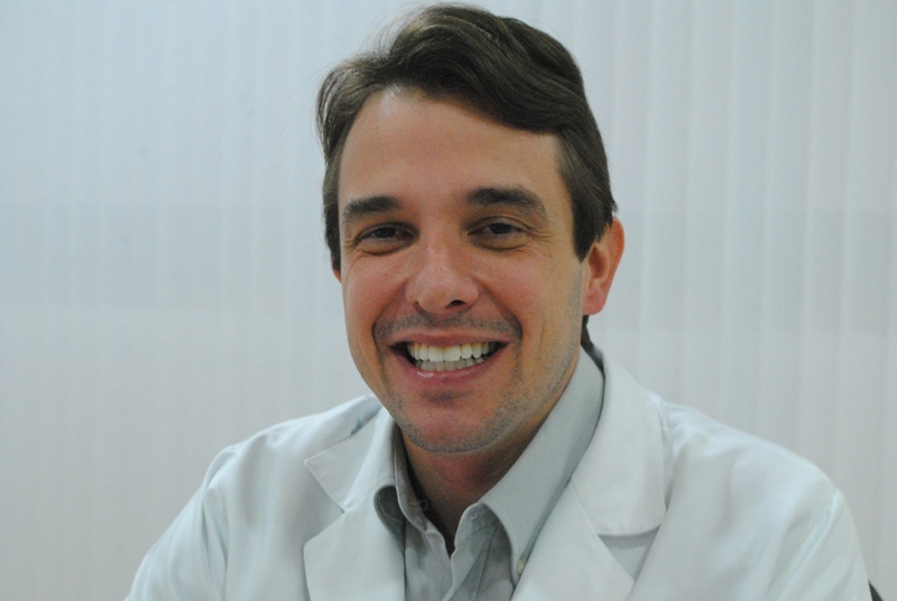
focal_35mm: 60
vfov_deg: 22.7
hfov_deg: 33.4
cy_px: 300
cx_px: 448
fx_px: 1497
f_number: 7.1
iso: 1600
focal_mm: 40
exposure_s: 1/20
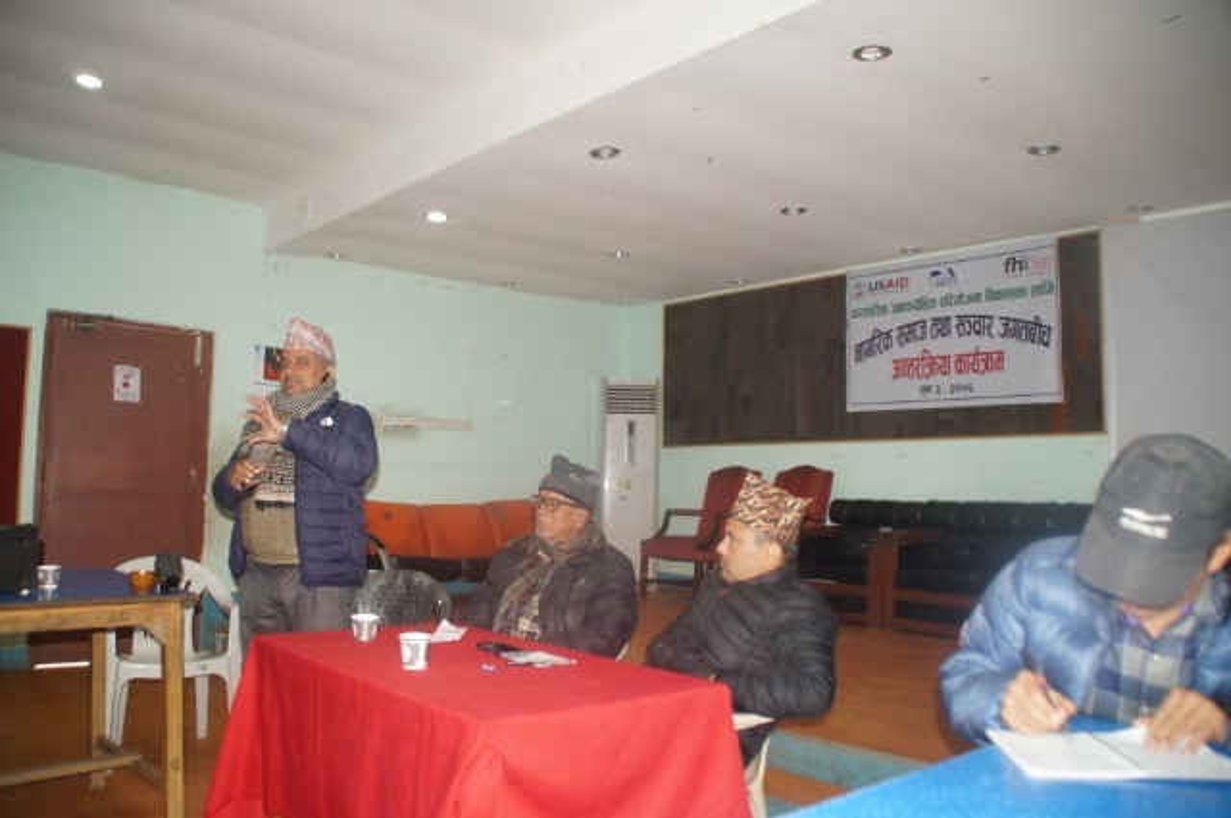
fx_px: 922
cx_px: 616
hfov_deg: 67.4
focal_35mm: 27
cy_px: 409
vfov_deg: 47.8
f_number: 3.5
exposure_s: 1/60
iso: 640
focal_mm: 18
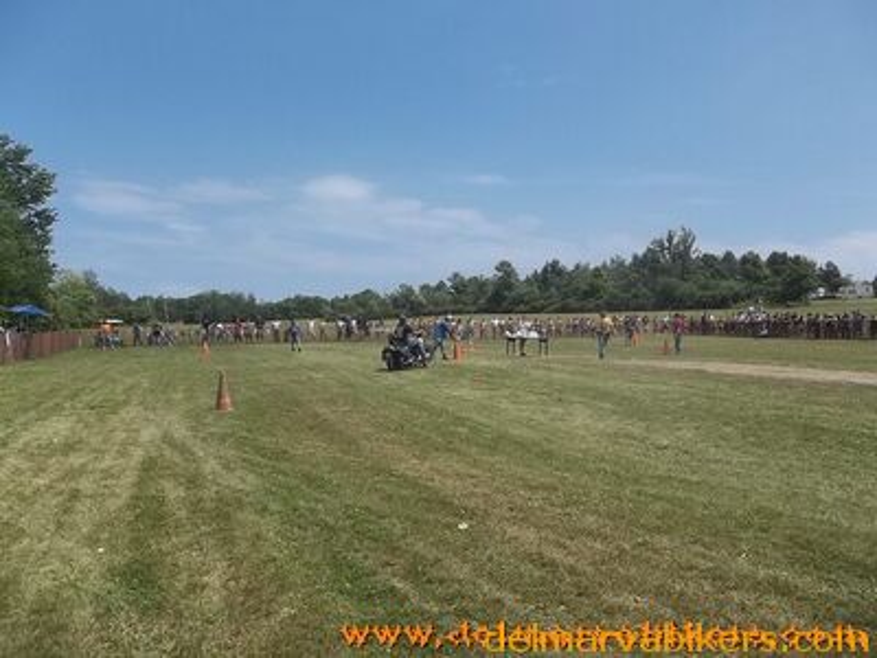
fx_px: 684
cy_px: 329
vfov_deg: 51.4
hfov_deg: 65.3
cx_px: 438
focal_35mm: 27
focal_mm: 4.9
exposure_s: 1/250
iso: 80
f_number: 8.9
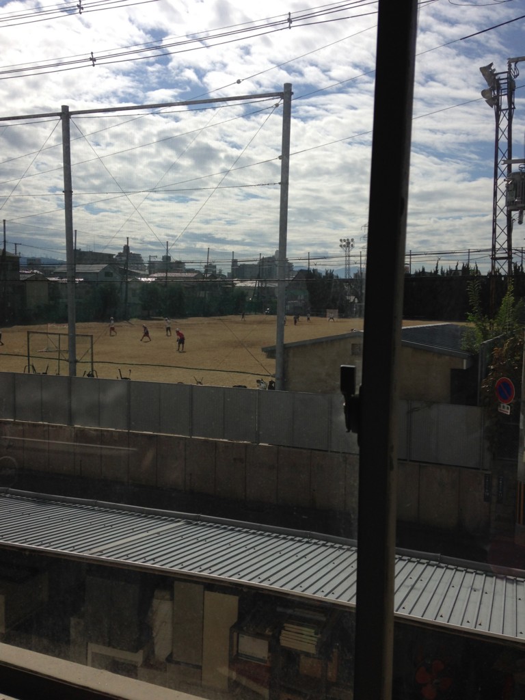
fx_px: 667
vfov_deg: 55.4
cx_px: 262
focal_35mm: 33
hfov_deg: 42.9
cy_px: 350
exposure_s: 1/3876
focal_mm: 4.12
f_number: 2.4
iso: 50
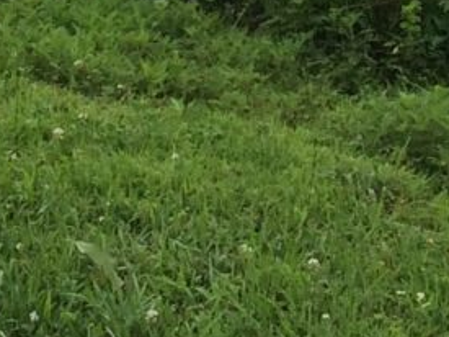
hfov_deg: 9.2
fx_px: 2800
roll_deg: +3.9
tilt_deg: -6.3
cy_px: -651
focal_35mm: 216
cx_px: 139
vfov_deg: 6.3
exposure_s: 1/838
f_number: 2.2
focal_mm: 4.15
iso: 32
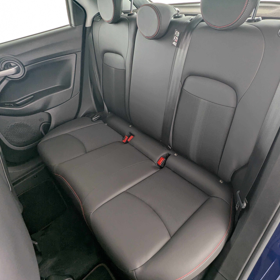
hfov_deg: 76.1
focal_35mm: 19
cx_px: 177
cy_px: 140
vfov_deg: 77.7
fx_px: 174
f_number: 2.2
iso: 88
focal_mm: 2.35
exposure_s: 1/38.2
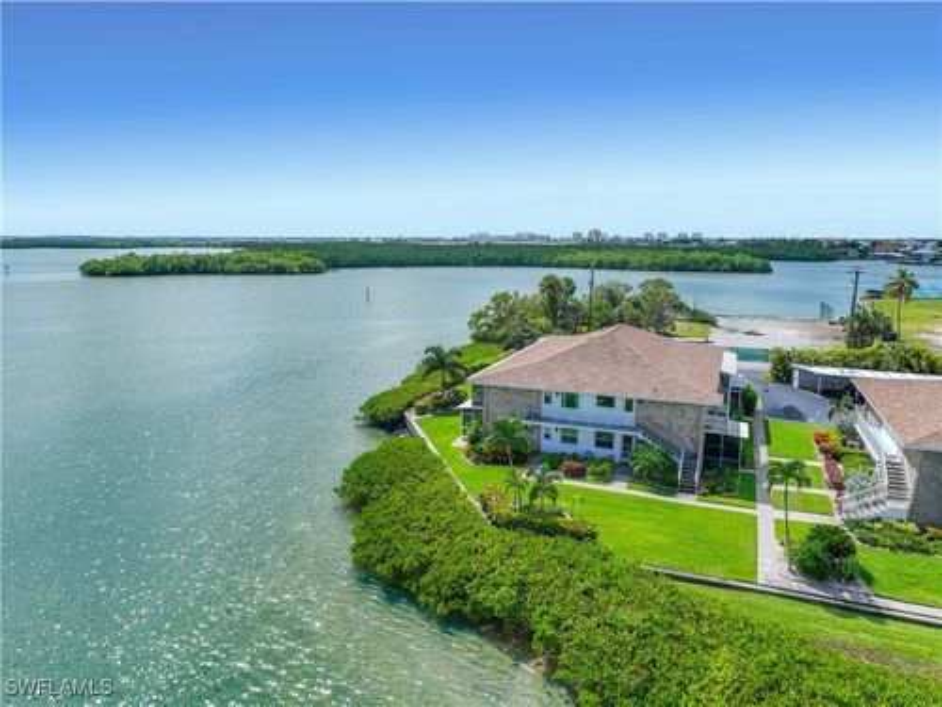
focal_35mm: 24
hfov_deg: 71.6
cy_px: 354
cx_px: 471
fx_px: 653
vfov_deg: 56.8
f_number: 2.8
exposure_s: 1/3200
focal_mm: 12.29
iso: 110
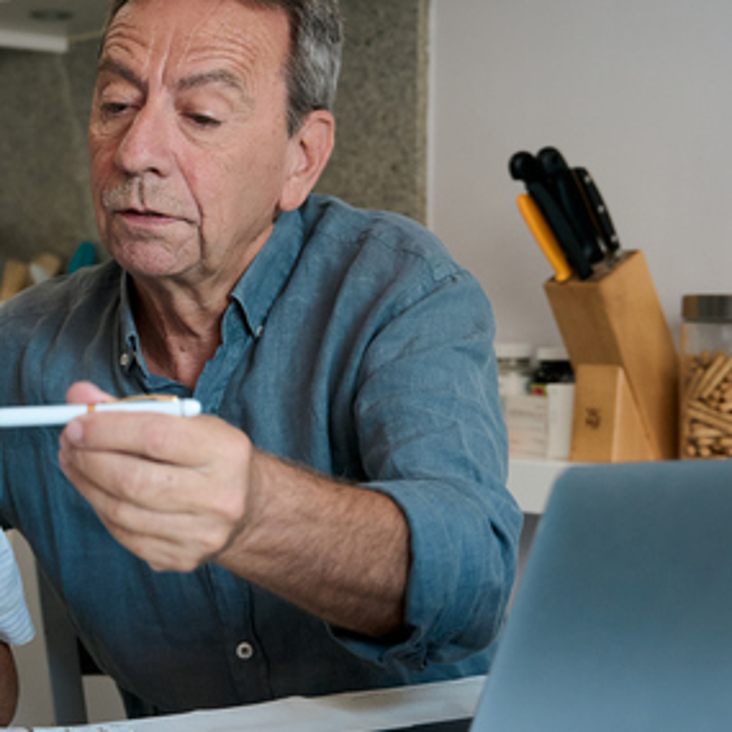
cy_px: 345
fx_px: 1914
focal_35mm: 80
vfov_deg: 21.6
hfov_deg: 21.1
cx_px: 62
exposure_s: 1/250
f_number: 3.2
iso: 1250
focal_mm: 37
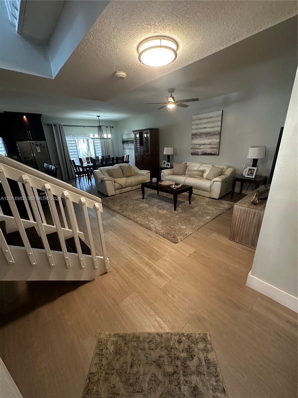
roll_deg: +1.2
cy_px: 199
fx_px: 161
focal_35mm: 14
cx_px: 149
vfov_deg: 102.1
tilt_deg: -18.2
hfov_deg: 85.7
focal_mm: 2.22
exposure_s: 1/60
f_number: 2.2
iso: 250
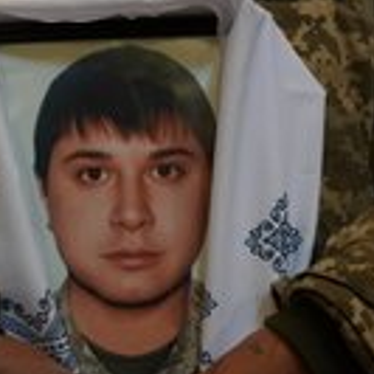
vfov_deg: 23.4
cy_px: 190
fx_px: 905
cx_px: 143
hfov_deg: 23.3
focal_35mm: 74
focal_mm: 29
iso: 6400
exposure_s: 1/500
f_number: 2.8
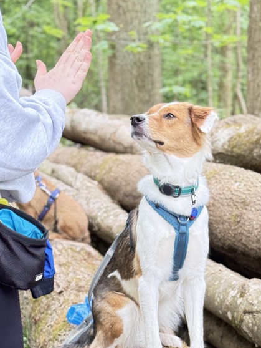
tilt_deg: -13.4
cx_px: 214
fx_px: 864
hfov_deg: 17.0
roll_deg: -2.1
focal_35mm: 86
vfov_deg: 22.4
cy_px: 284
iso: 200
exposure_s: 1/119
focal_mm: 6.76
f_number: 1.78
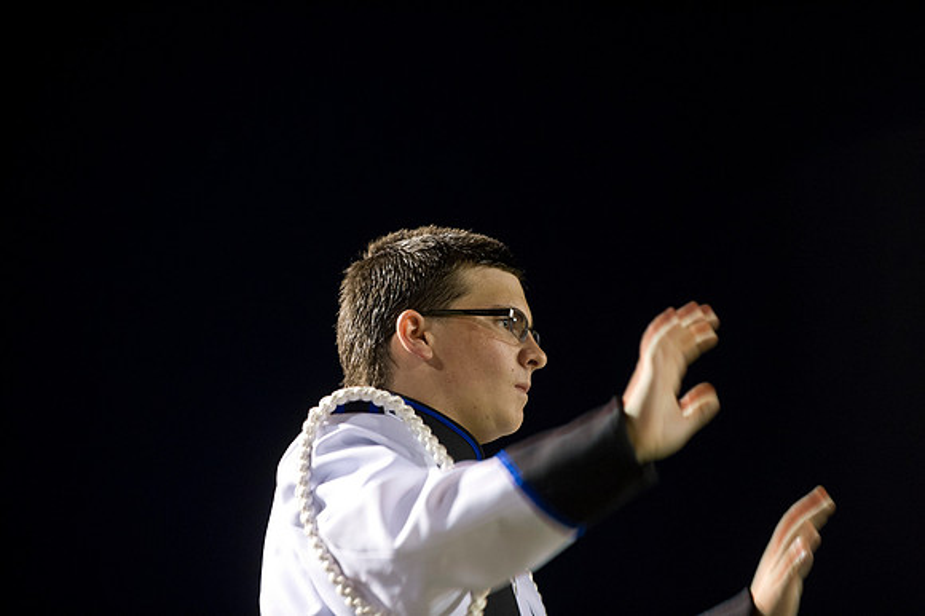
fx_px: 4109
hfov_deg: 12.8
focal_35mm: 160
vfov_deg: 8.6
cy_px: 308
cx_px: 462
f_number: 3.2
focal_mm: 160
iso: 3200
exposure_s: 1/125
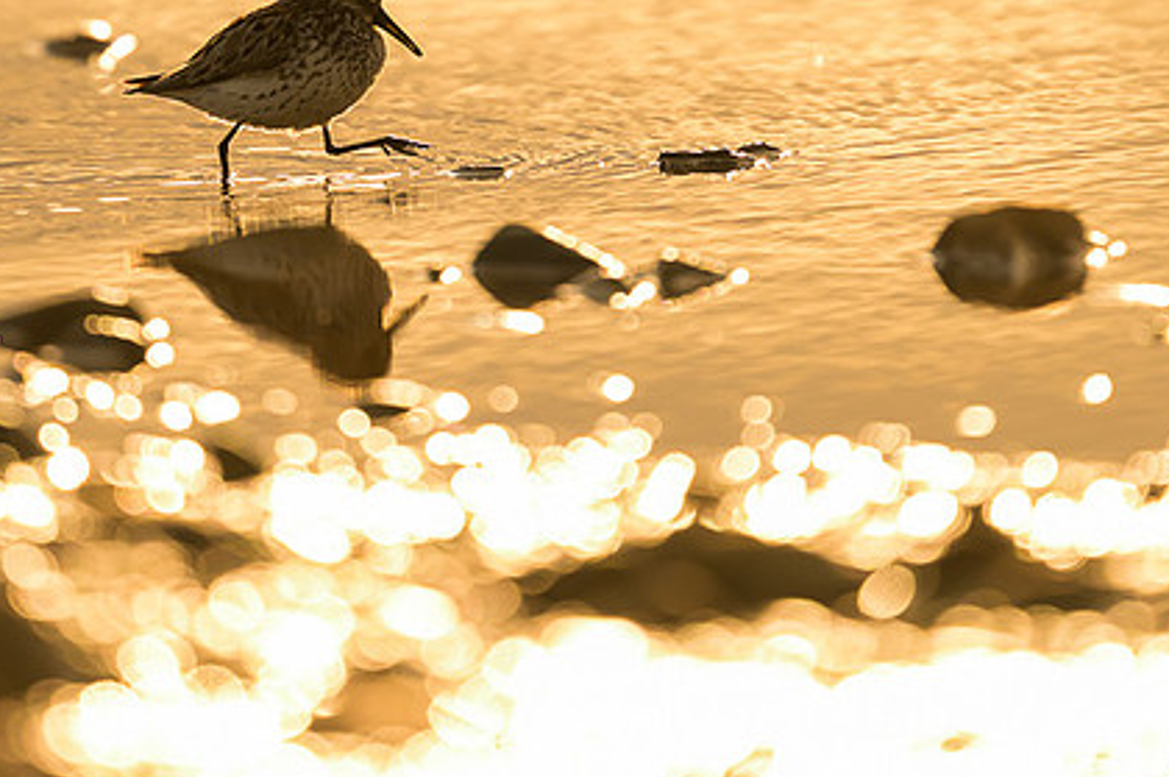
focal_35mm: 1246
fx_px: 40413
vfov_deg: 1.1
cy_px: 53
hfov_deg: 1.7
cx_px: 480
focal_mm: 560
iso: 640
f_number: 4
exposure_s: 1/5000
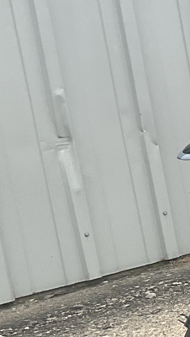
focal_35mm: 143
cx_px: 490
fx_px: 1281
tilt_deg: -10.4
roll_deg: +6.5
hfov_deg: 7.8
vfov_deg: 15.0
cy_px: 242
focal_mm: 3
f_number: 1.8
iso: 16
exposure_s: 1/683
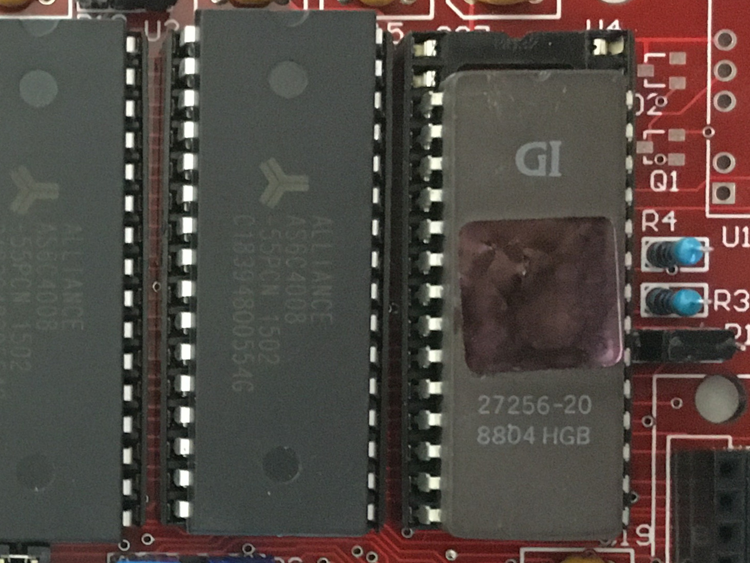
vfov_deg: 17.9
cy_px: 535
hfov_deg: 23.0
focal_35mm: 81
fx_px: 1755
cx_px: -22
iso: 800
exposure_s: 1/17
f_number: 2.2
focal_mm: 4.15
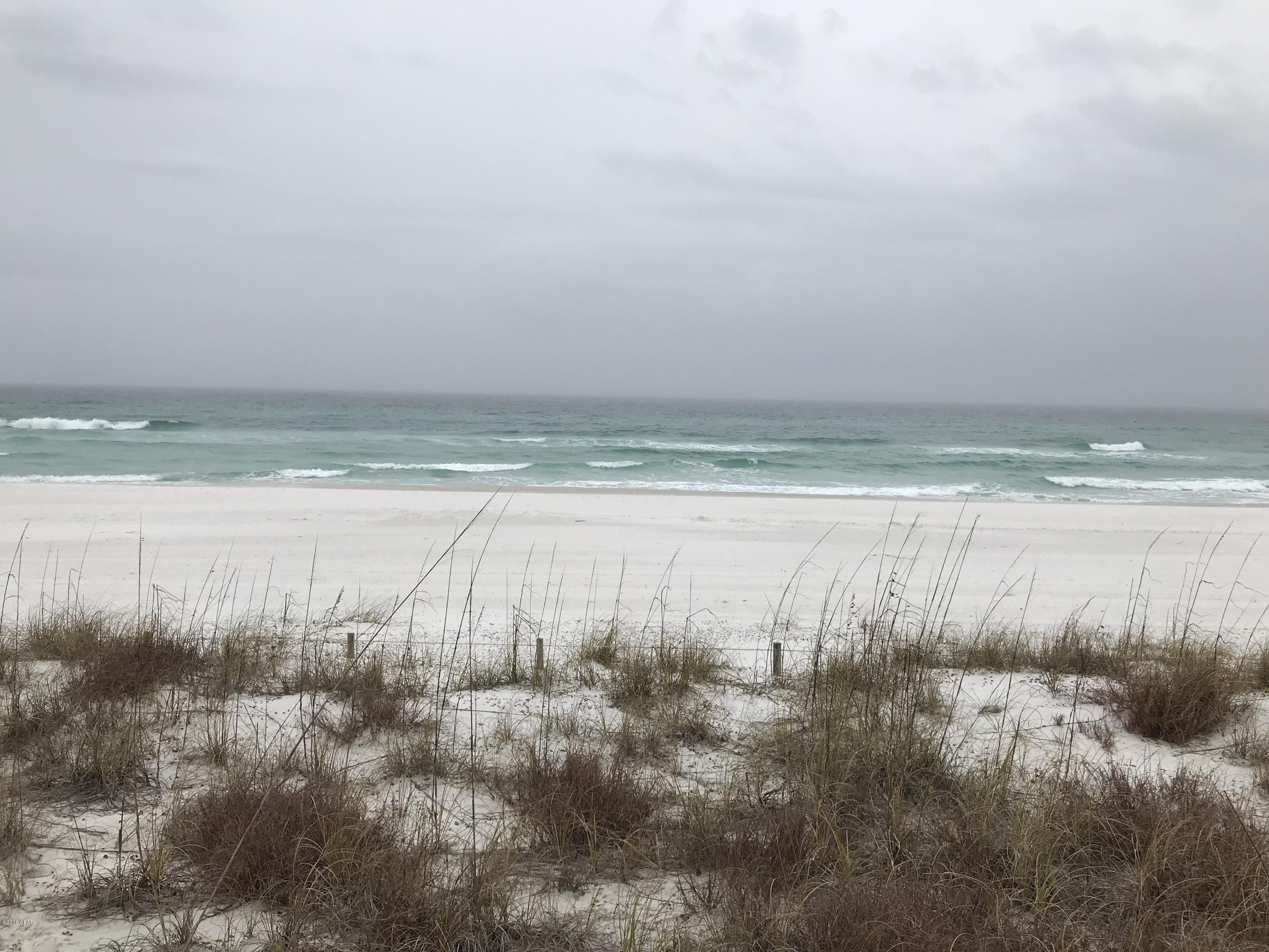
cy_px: 476
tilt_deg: -3.6
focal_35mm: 28
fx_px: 1026
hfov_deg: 63.4
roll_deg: -2.7
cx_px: 634
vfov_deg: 49.7
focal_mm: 3.99
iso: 20
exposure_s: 1/1546
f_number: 1.8
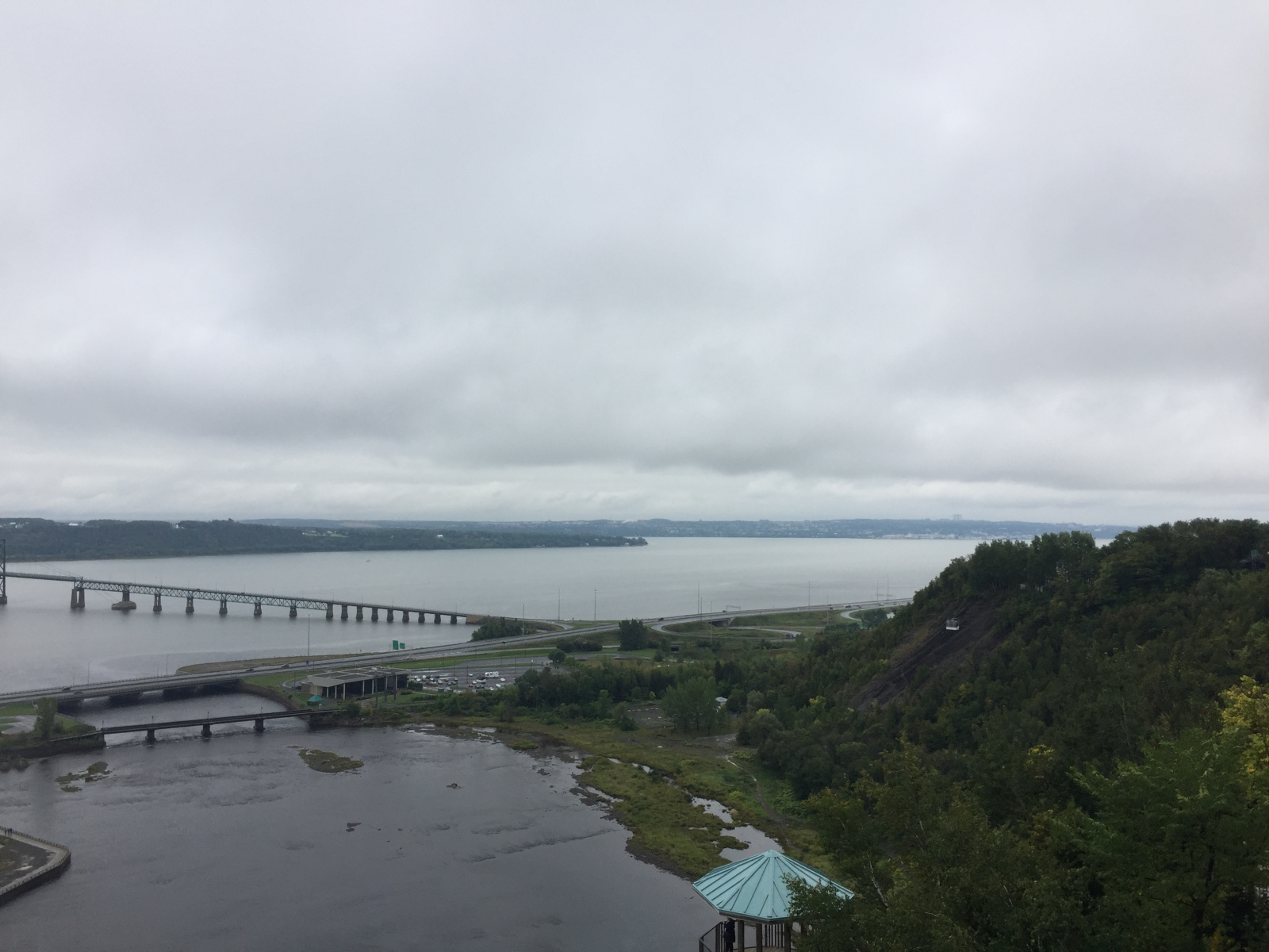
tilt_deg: +2.8
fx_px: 1063
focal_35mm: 29
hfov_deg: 61.7
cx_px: 634
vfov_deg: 48.2
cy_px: 476
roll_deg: -0.4
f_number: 2.2
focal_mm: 4.15
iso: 32
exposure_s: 1/302
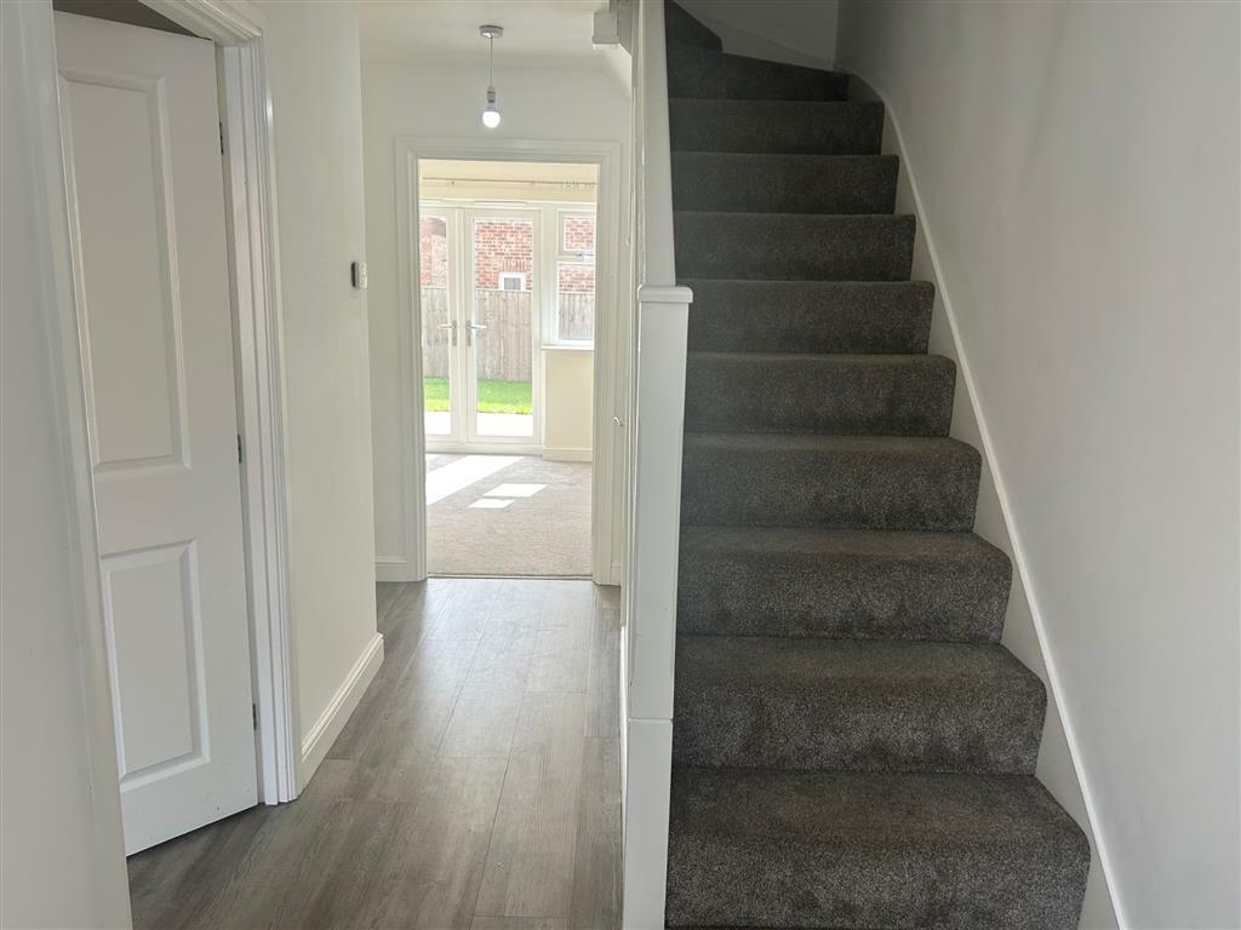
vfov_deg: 53.1
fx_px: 932
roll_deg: -1.0
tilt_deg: -9.7
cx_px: 620
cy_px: 465
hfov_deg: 67.3
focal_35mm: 26
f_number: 1.5
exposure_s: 1/215
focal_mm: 5.7
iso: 40
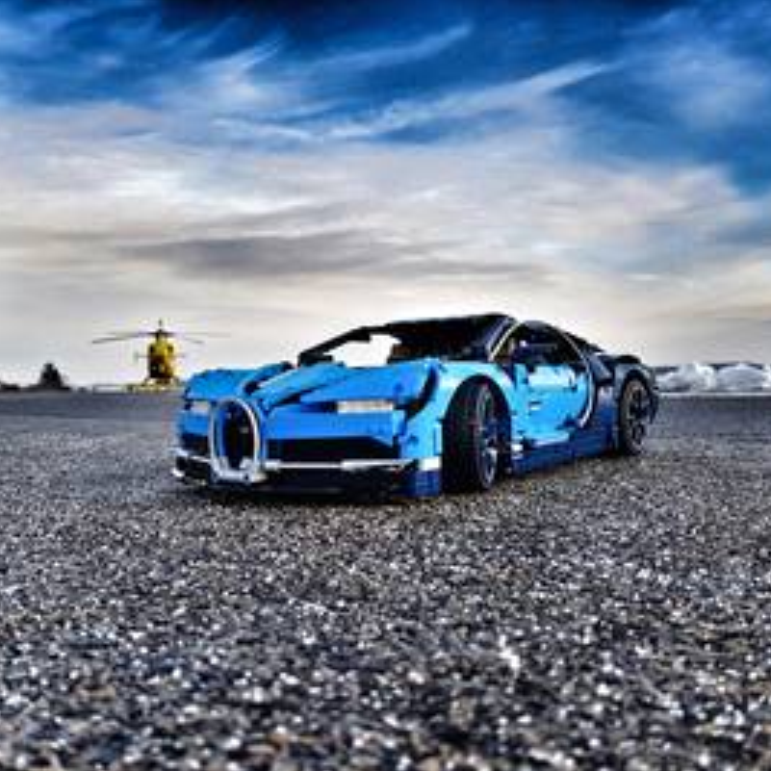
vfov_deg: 52.5
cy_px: 384
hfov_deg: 52.5
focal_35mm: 31
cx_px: 358
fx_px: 781
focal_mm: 4.3
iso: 40
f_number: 1.7
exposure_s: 1/1188
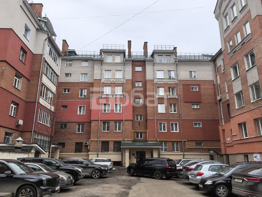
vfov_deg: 51.4
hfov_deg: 65.3
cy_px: 98
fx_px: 204
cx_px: 131
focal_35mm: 27
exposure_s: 1/792
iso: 50
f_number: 2
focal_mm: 6.98
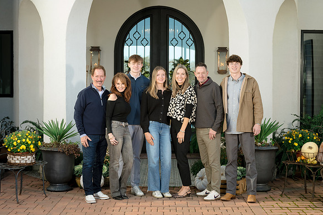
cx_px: 161
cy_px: 112
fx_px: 673
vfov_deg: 18.2
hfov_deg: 27.0
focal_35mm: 75
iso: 400
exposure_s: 1/250
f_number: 7.1
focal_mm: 70
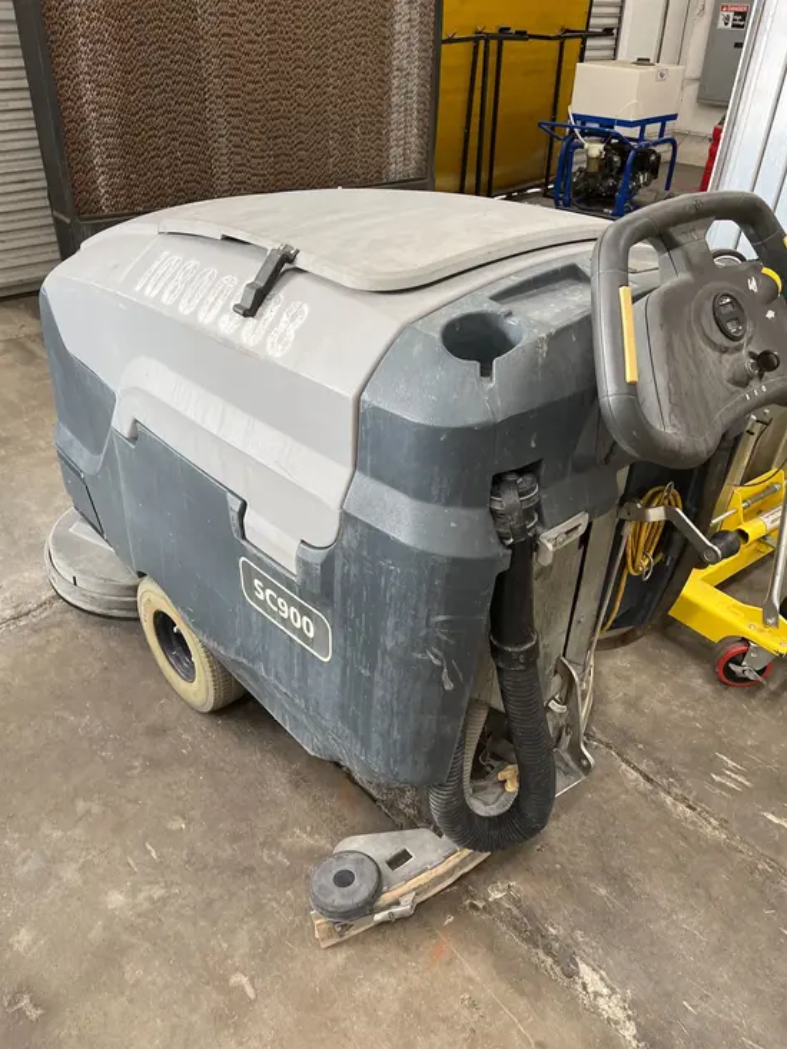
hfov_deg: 53.1
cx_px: 394
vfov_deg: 67.3
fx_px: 788
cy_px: 524
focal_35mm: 26
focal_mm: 5.1
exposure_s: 1/103
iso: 125
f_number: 1.6
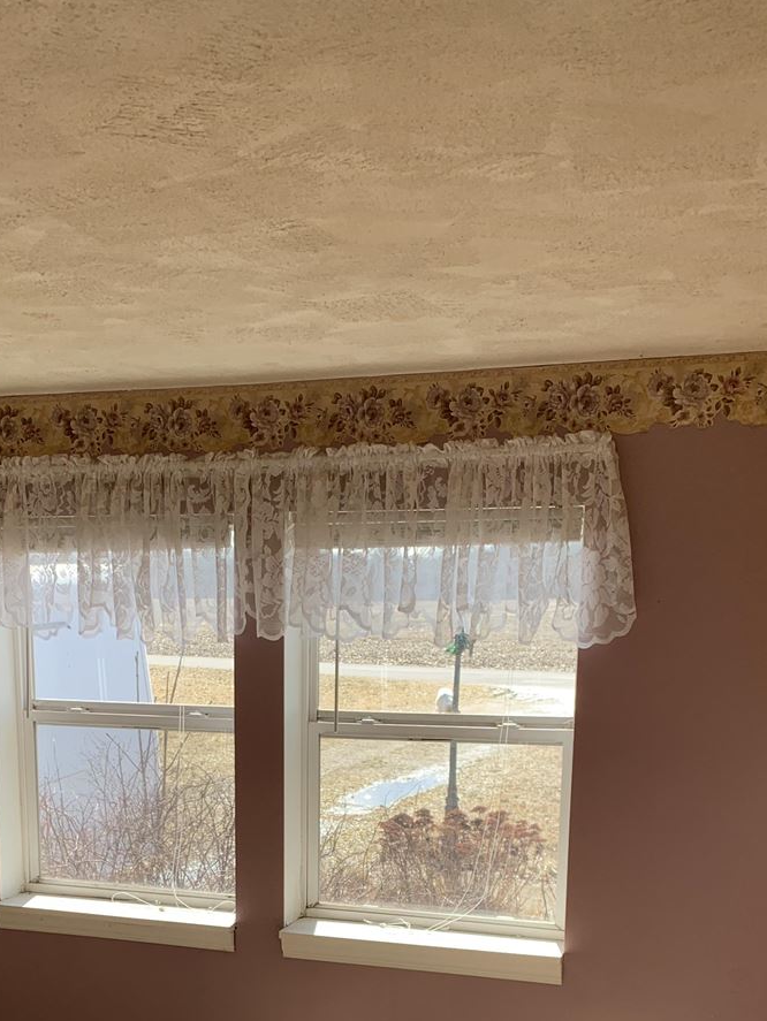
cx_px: 279
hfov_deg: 32.0
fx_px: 1328
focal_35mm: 45
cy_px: 861
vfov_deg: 39.8
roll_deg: +0.5
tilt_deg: -11.3
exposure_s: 1/419
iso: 25
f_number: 1.8
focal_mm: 4.25
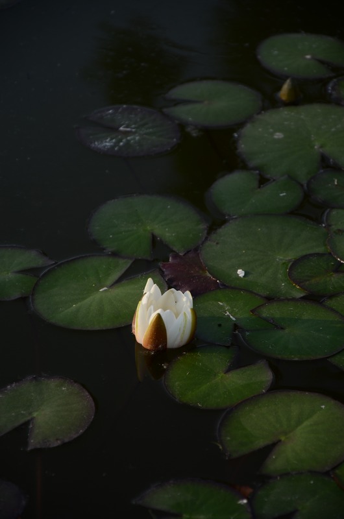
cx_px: 172
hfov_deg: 8.7
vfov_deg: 13.1
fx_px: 2267
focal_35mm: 158
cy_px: 260
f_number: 5.6
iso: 100
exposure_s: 1/160
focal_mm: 105
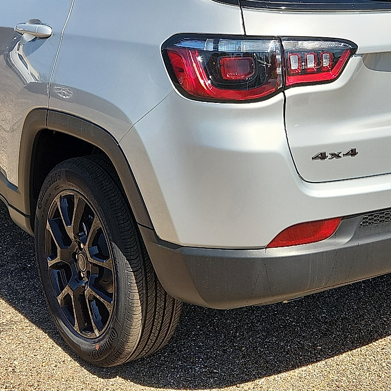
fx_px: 550
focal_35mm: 43
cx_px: 187
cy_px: 110
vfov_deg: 38.4
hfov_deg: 39.2
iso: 50
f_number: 1.8
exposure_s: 1/1250
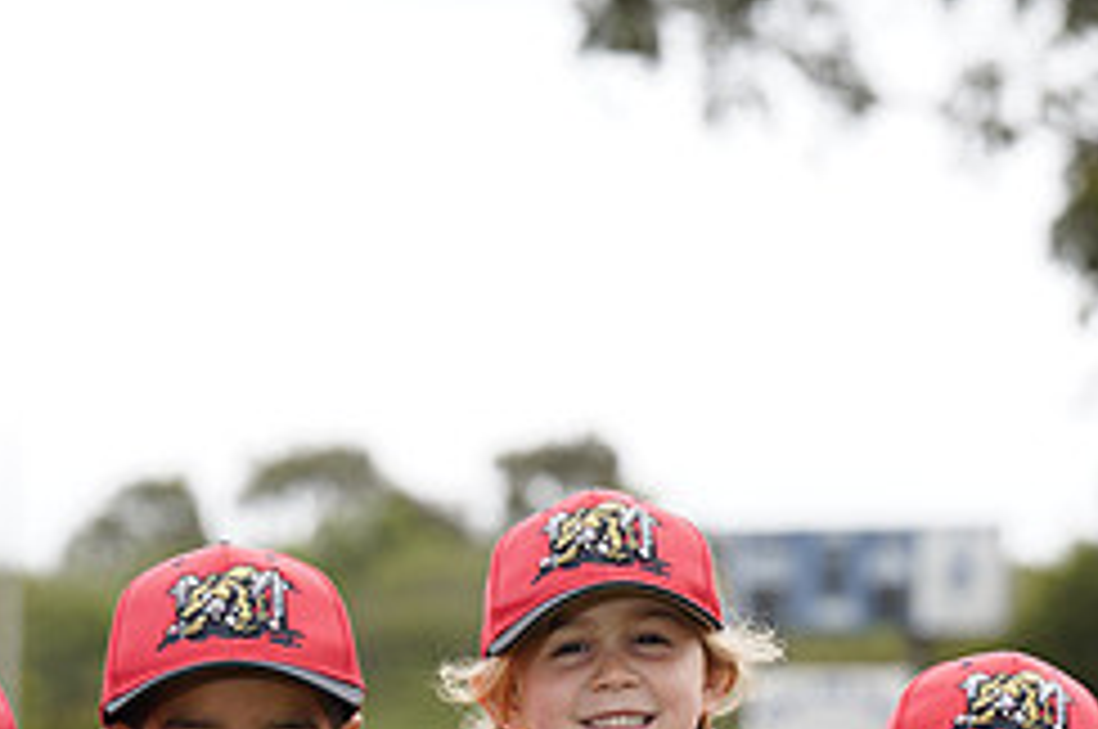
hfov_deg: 6.6
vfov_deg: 4.4
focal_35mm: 312
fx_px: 9503
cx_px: 536
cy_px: 848
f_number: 5.6
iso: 100
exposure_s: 1/250
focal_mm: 131
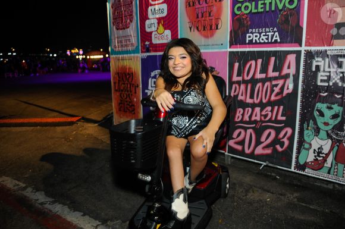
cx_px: 172
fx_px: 278
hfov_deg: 63.7
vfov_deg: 44.8
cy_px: 114
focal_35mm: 29
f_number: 2.8
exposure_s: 1/100
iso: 400
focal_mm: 29
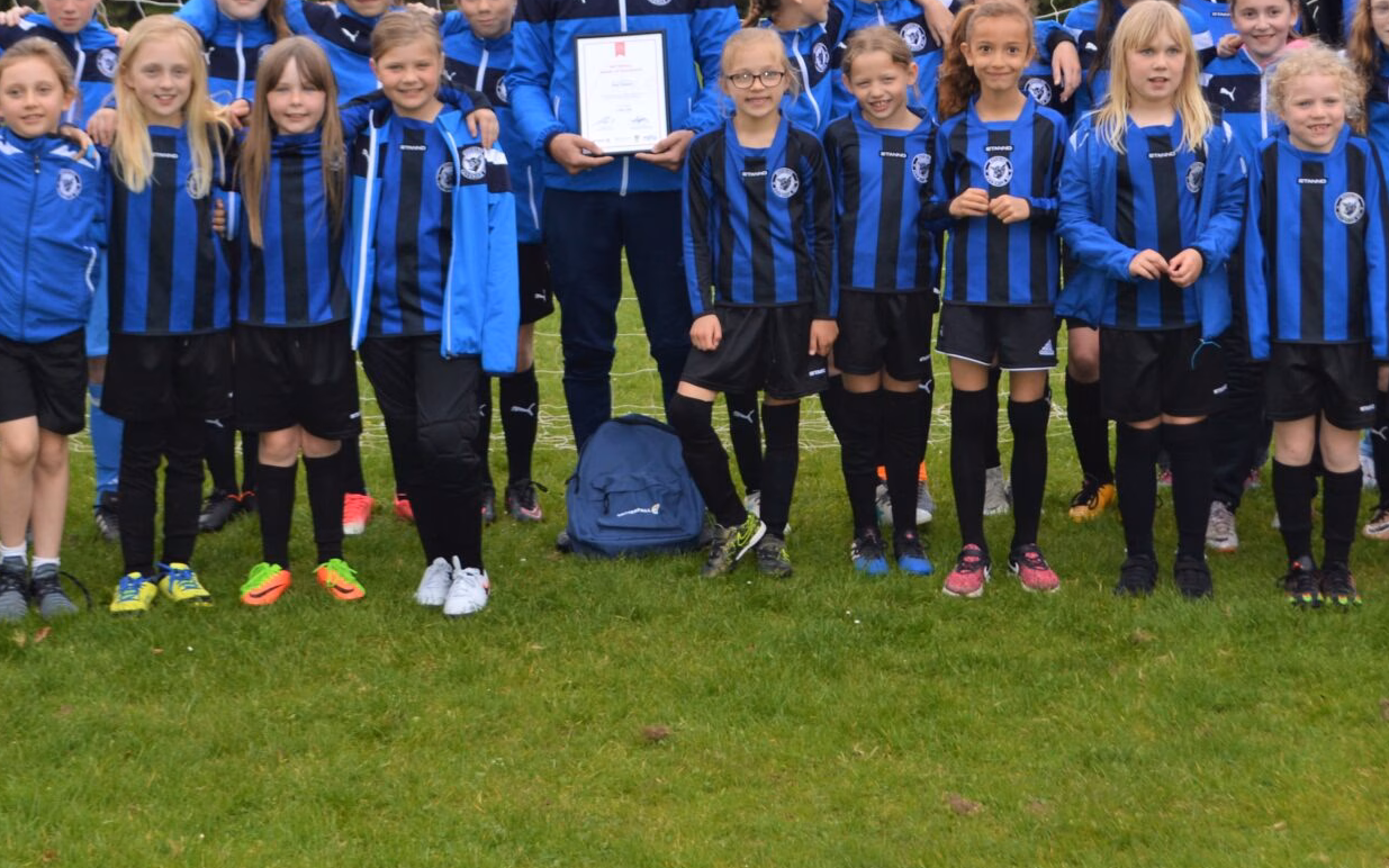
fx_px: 2877
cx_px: 709
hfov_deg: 27.1
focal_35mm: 76
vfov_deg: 16.9
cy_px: 70
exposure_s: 1/125
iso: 140
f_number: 4
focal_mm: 24
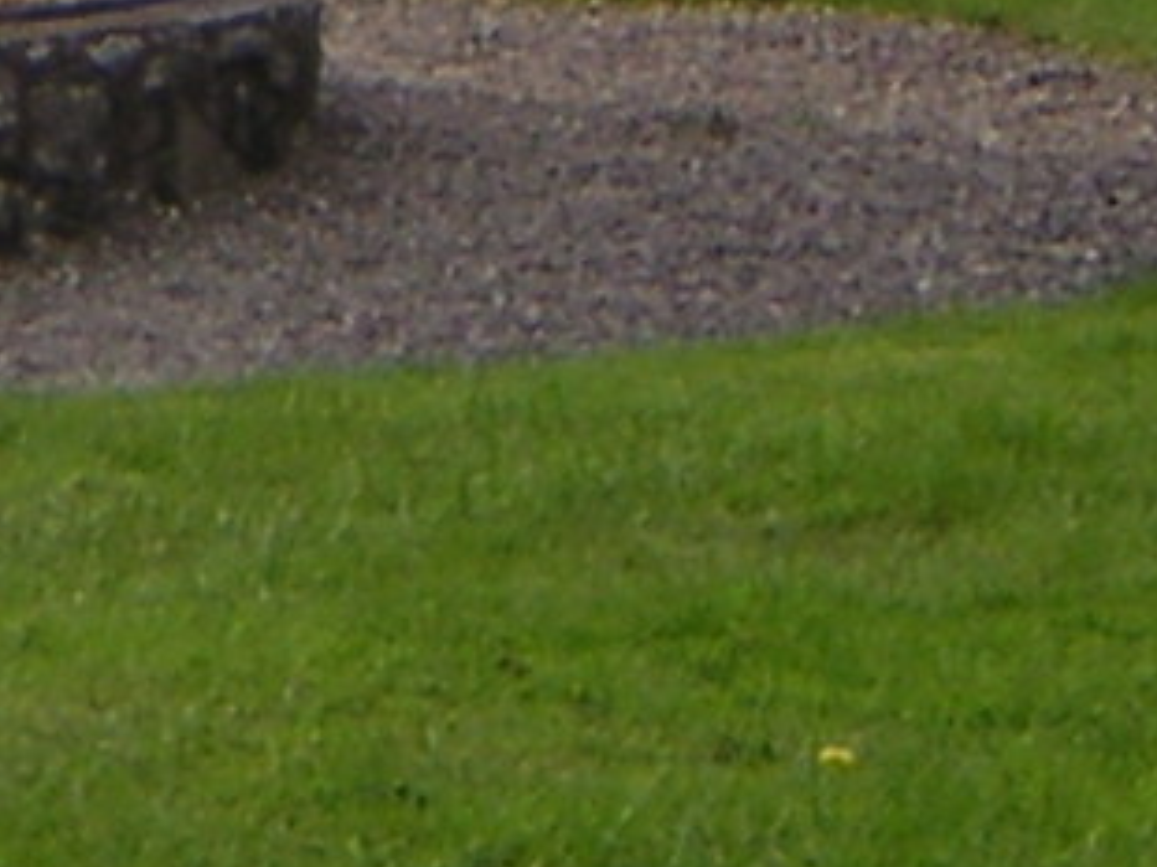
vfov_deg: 4.8
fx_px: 10157
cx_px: -1075
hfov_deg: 6.4
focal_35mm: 304
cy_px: -1168
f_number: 8
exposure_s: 1/180
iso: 64
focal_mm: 7.7
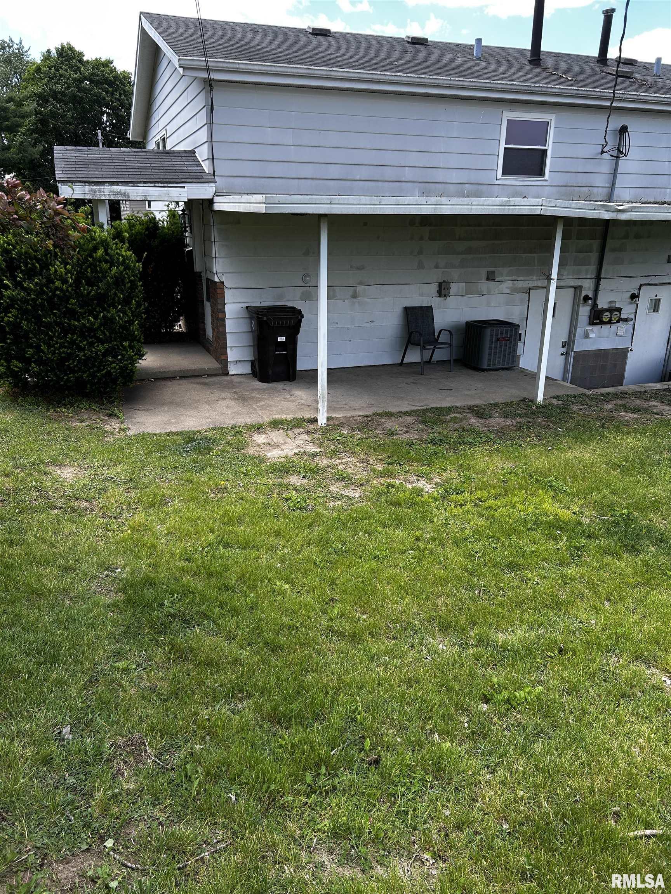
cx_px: 336
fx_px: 672
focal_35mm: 26
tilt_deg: -19.8
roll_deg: -1.1
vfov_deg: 67.3
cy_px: 447
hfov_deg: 53.1
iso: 50
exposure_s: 1/329
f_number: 1.5
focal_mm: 5.7
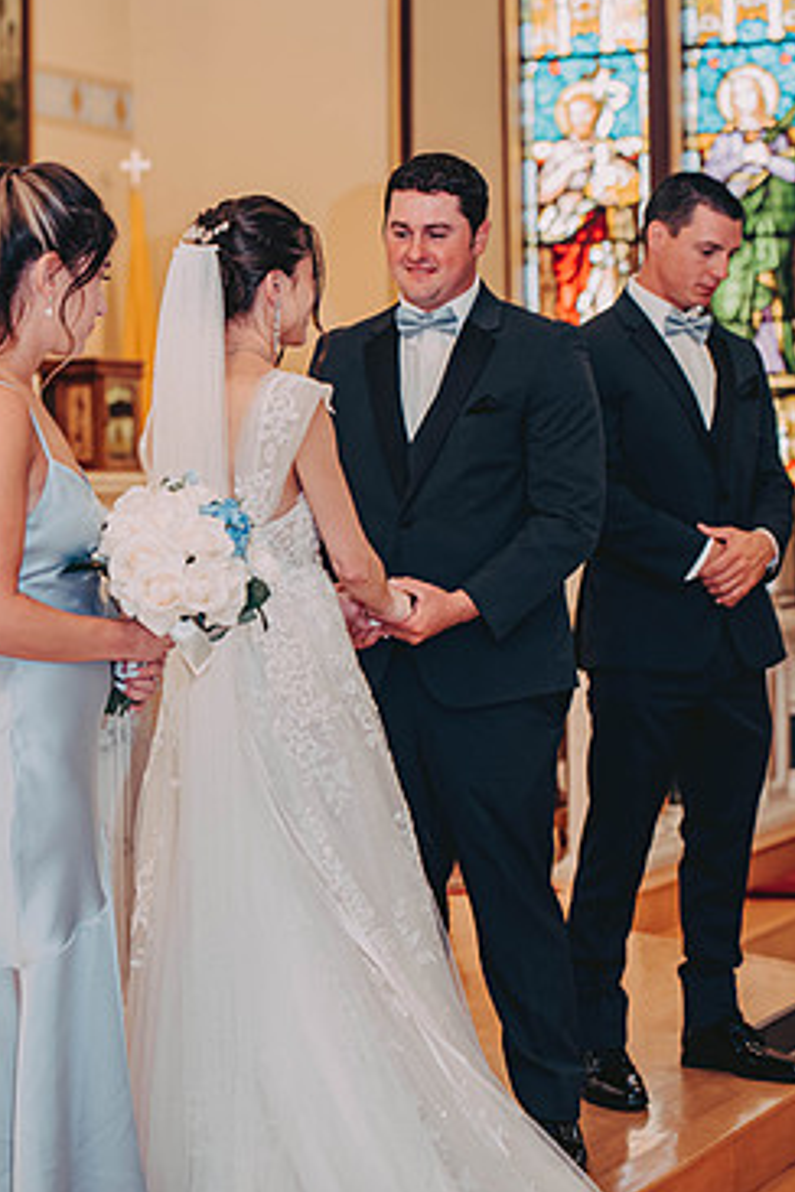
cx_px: 332
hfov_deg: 15.9
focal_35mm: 86
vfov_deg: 23.6
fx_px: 2849
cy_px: 524
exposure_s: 1/80
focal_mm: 70
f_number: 2.8
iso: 800
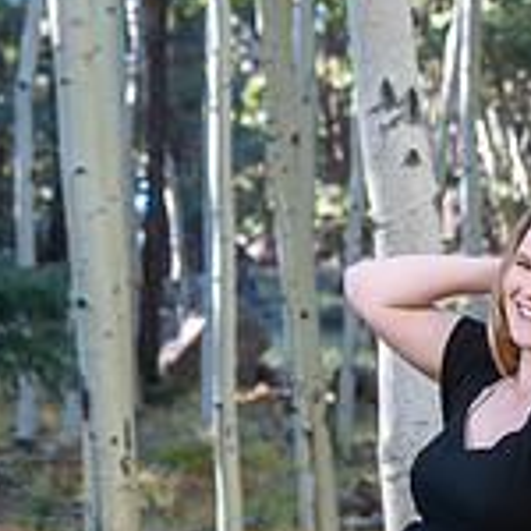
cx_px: 393
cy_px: 237
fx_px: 3107
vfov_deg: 9.8
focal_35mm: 179
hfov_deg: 9.8
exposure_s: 1/160
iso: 640
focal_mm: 70
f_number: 5.6
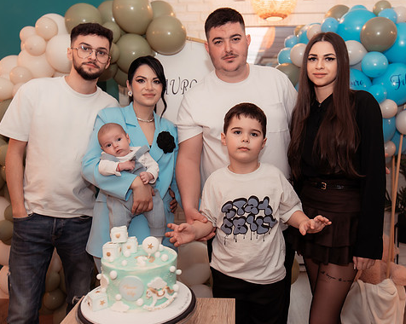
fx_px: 384
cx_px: 218
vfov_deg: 45.7
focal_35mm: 32
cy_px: 156
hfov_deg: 55.6
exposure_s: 1/250
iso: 1600
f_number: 2.8
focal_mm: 24
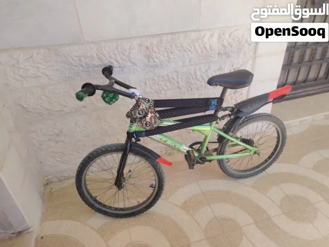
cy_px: 119
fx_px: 238
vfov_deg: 54.9
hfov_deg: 69.3
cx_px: 170
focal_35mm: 25
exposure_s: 1/900
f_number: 1.75
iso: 563
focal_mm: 5.25
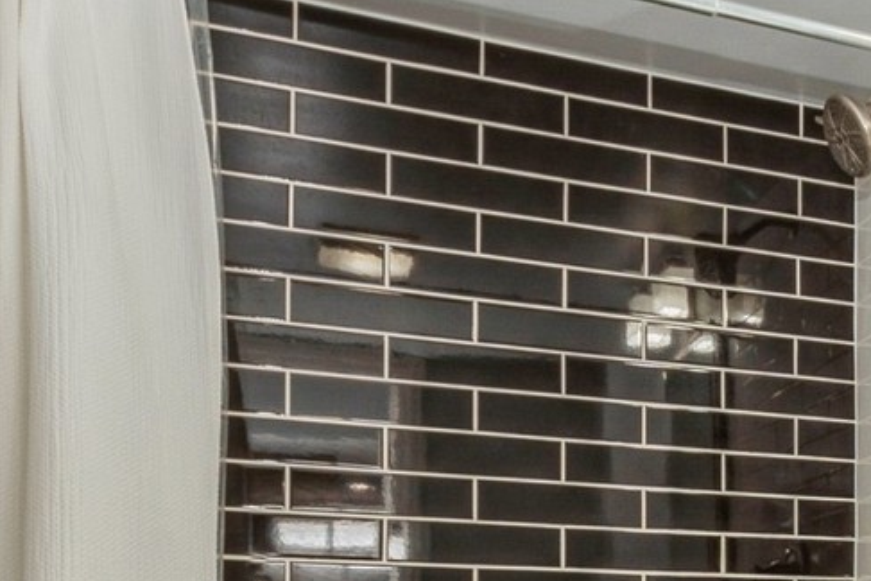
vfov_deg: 24.7
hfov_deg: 35.7
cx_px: 876
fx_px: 1210
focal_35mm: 50
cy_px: 680
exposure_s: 1/30
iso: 250
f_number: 7.1
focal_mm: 10
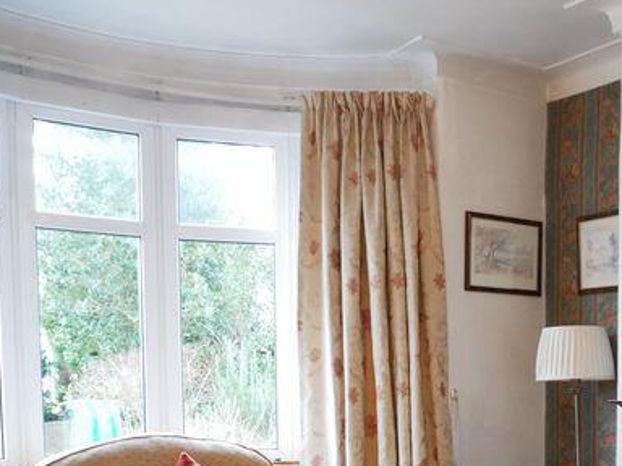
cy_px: 469
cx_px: 627
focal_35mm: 50
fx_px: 898
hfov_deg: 34.6
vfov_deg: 27.4
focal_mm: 12
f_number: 3.5
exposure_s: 1/60
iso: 1000
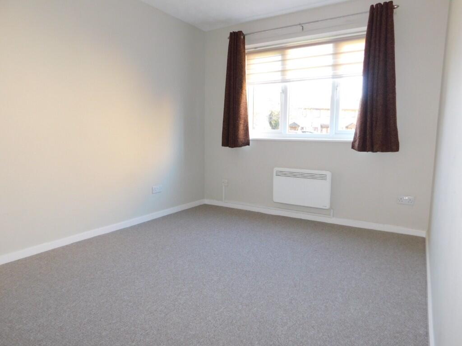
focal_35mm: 23
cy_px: 173
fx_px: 307
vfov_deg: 58.9
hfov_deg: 73.9
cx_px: 231
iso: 200
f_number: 3
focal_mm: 4
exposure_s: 1/30
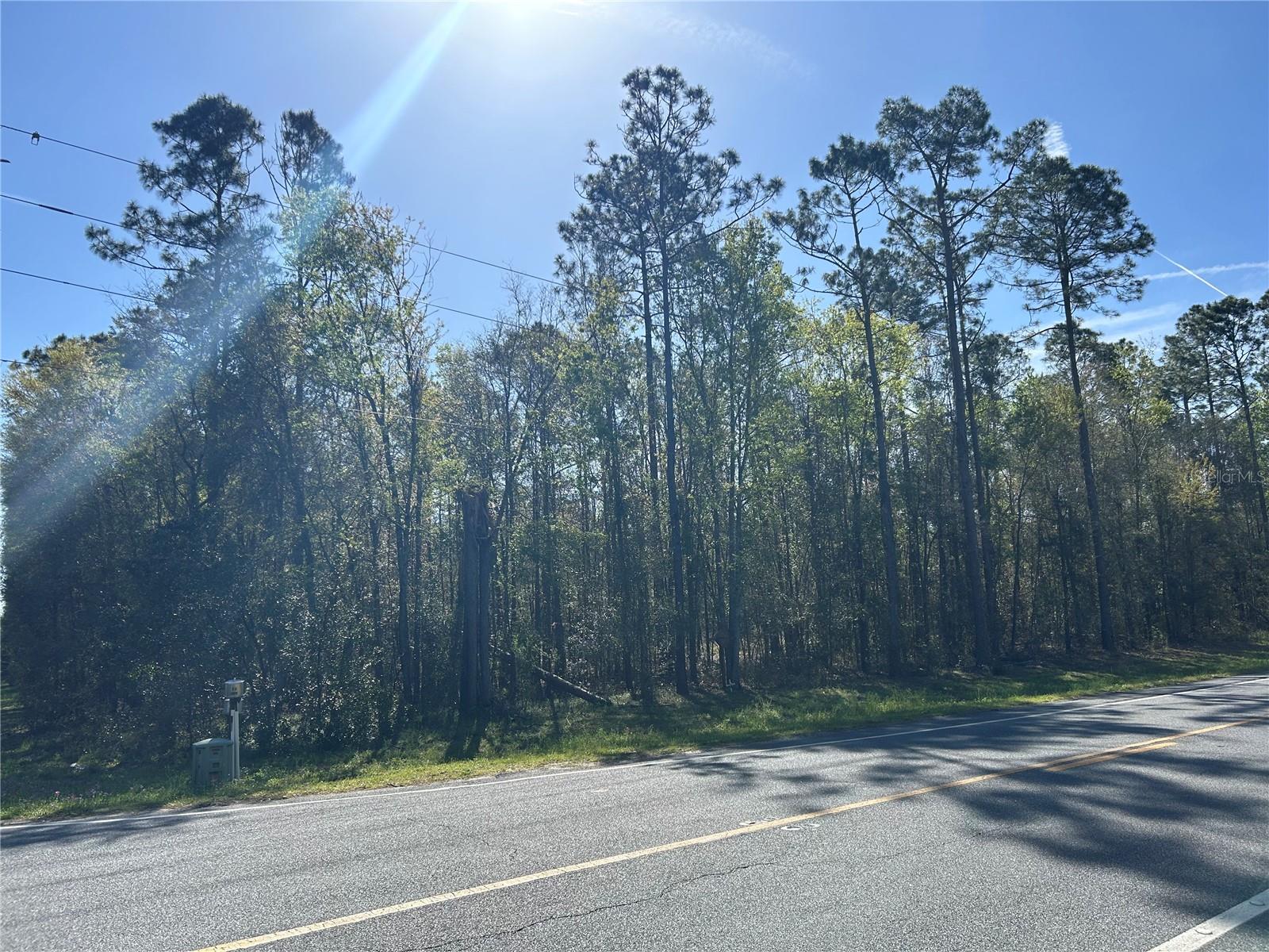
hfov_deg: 67.3
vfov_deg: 53.1
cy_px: 476
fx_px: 953
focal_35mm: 26
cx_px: 634
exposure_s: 1/4444
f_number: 1.5
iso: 50
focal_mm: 5.7
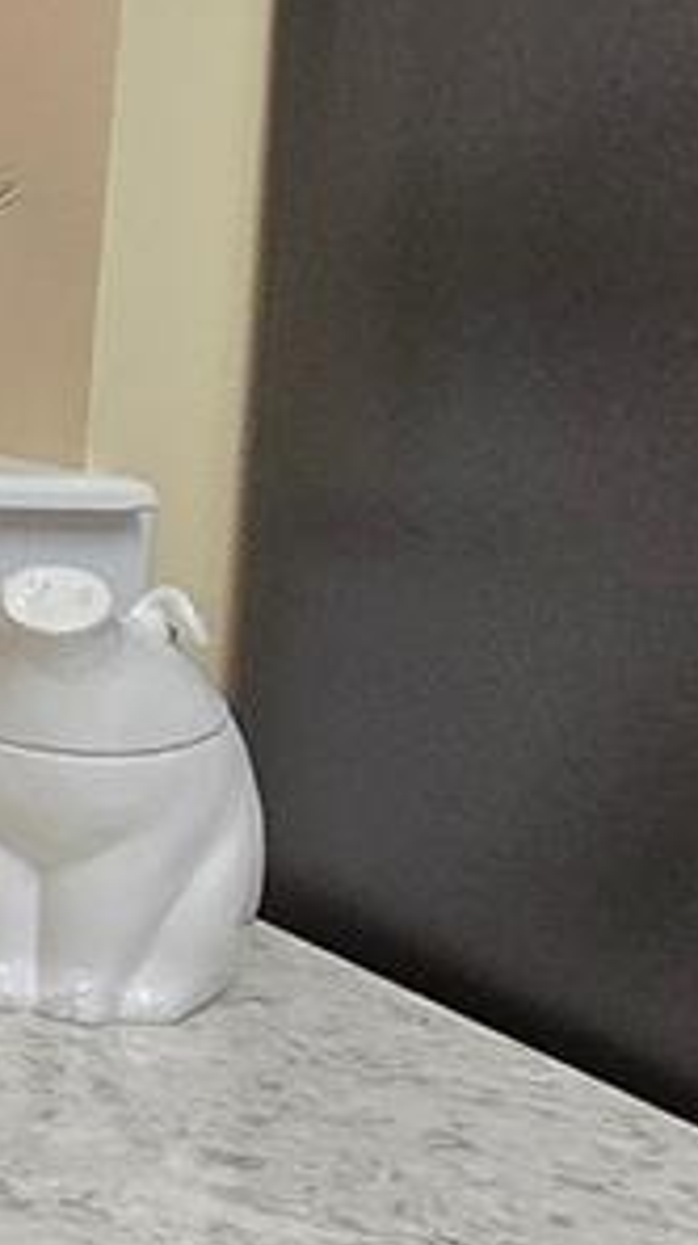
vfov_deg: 30.4
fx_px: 2276
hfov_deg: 11.0
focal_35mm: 69
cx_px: -1421
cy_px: 437
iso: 400
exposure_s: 1/60
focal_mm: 2.2
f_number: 2.2
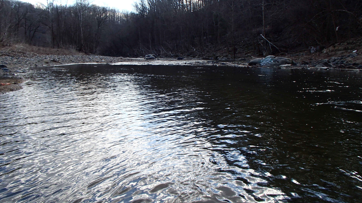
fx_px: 298
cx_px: 180
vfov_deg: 37.7
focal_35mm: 31
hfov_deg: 62.6
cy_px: 92
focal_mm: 5
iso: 100
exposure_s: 1/250
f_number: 3.9
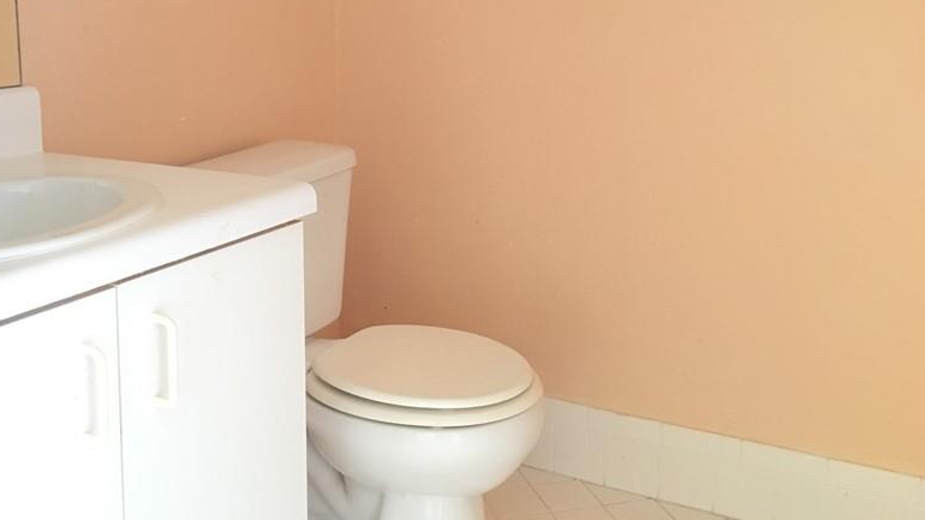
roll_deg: -0.1
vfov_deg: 27.9
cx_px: 392
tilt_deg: -8.0
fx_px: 1030
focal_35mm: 42
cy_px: 126
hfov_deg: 48.2
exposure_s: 1/24
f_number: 2.2
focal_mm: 4.15
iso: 200
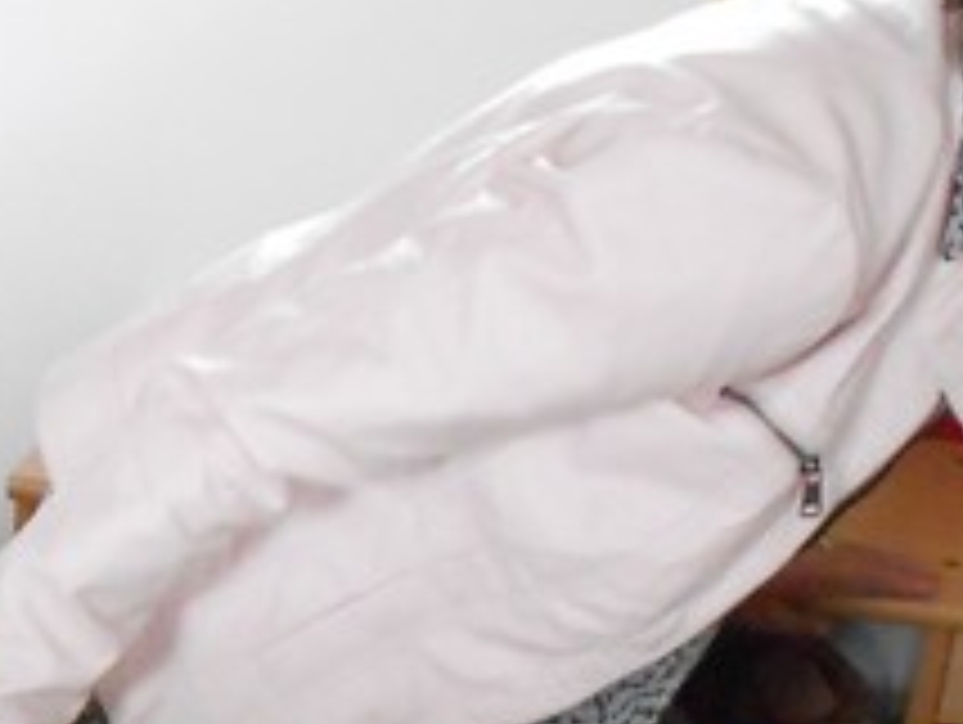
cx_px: -68
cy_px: 904
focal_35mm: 97
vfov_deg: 14.7
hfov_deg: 19.4
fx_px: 2702
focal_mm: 4.6
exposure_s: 1/50
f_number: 3.2
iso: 800
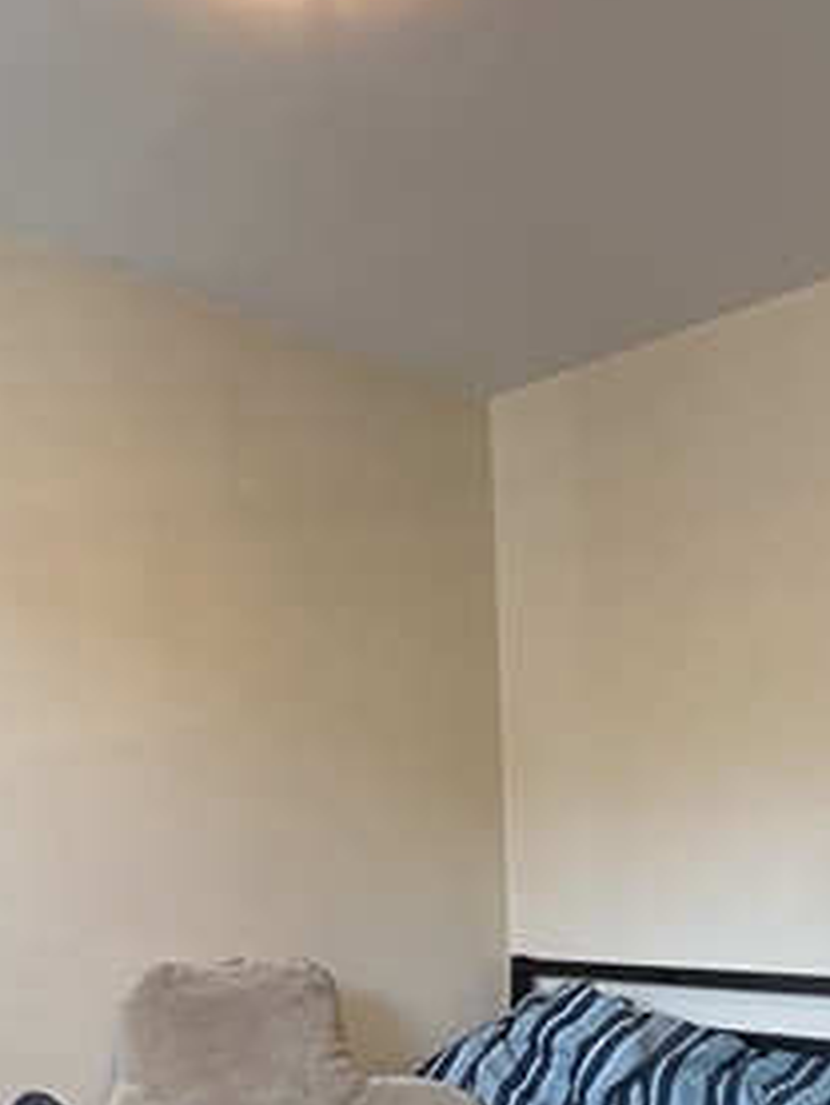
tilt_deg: -8.9
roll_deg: +3.8
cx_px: 303
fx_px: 1150
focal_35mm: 36
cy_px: 1053
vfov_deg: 45.1
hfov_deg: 39.4
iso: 400
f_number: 1.8
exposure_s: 1/60
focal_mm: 1.57
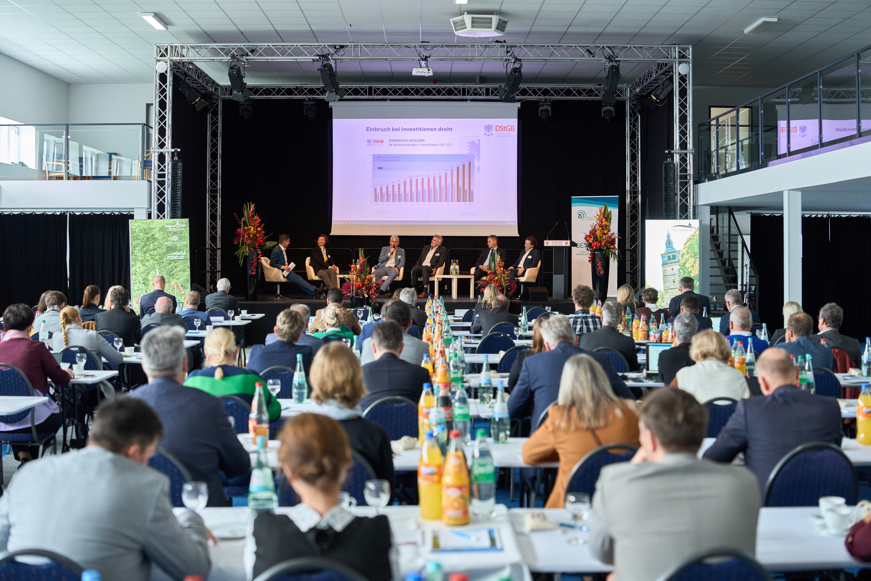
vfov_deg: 27.0
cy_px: 290
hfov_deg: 39.6
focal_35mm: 50
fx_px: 1210
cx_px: 436
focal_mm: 50
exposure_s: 1/160
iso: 1250
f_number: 2.8
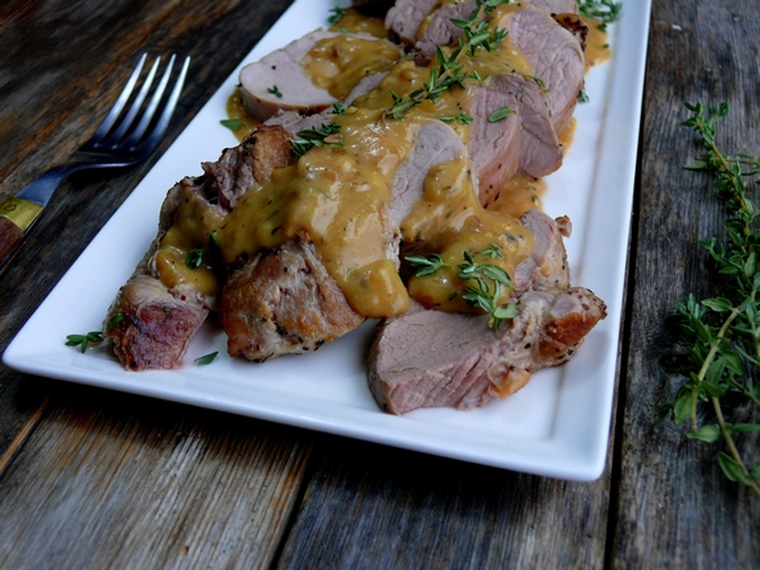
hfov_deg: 42.1
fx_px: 988
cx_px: 380
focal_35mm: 45
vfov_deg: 32.2
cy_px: 285
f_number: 3.2
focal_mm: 9.6
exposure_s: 1/60
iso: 100
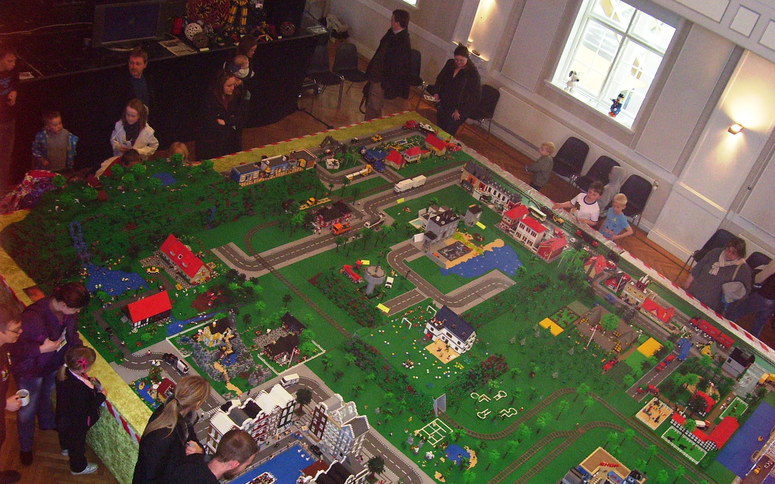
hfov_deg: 50.4
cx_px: 387
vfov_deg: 32.7
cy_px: 292
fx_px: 824
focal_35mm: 39
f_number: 2.7
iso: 200
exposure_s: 1/60
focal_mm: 6
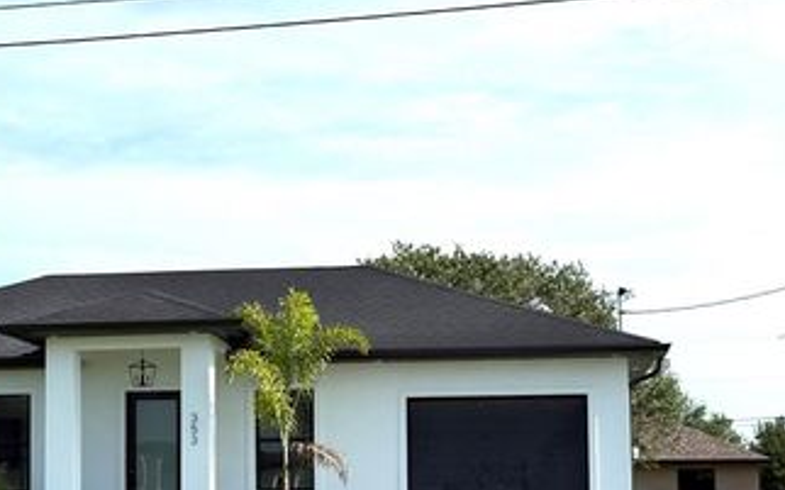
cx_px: 227
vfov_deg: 16.4
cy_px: 364
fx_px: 1690
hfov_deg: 25.9
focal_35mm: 79
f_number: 1.78
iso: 64
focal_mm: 6.76
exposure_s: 1/6024
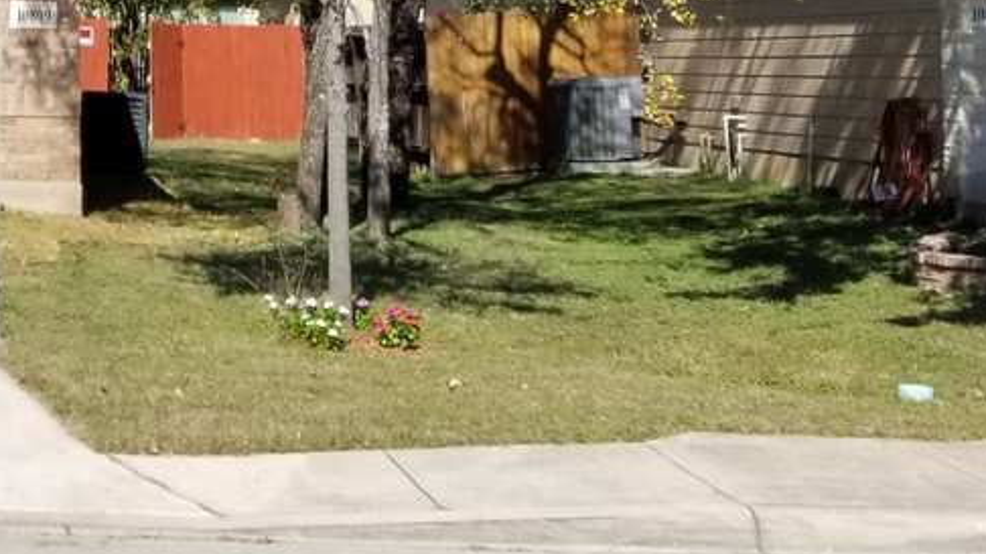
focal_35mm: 84
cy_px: -122
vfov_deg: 13.9
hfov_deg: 22.8
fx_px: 2195
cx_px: -268
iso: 50
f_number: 1.7
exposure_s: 1/2288
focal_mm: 4.3
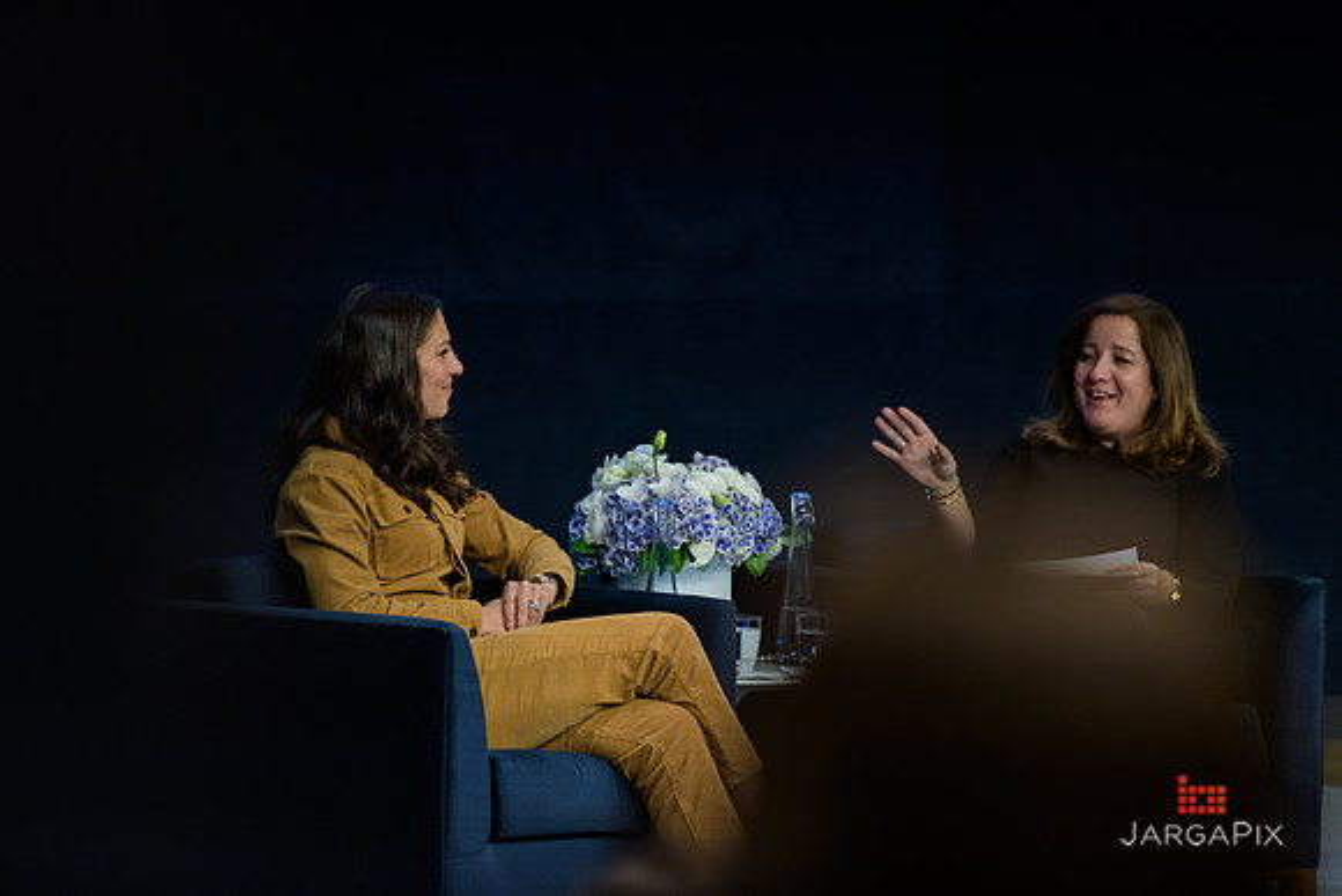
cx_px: 671
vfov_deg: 6.9
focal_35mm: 200
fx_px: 7457
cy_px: 448
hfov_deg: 10.3
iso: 1600
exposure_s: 1/250
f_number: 3.2
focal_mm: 200
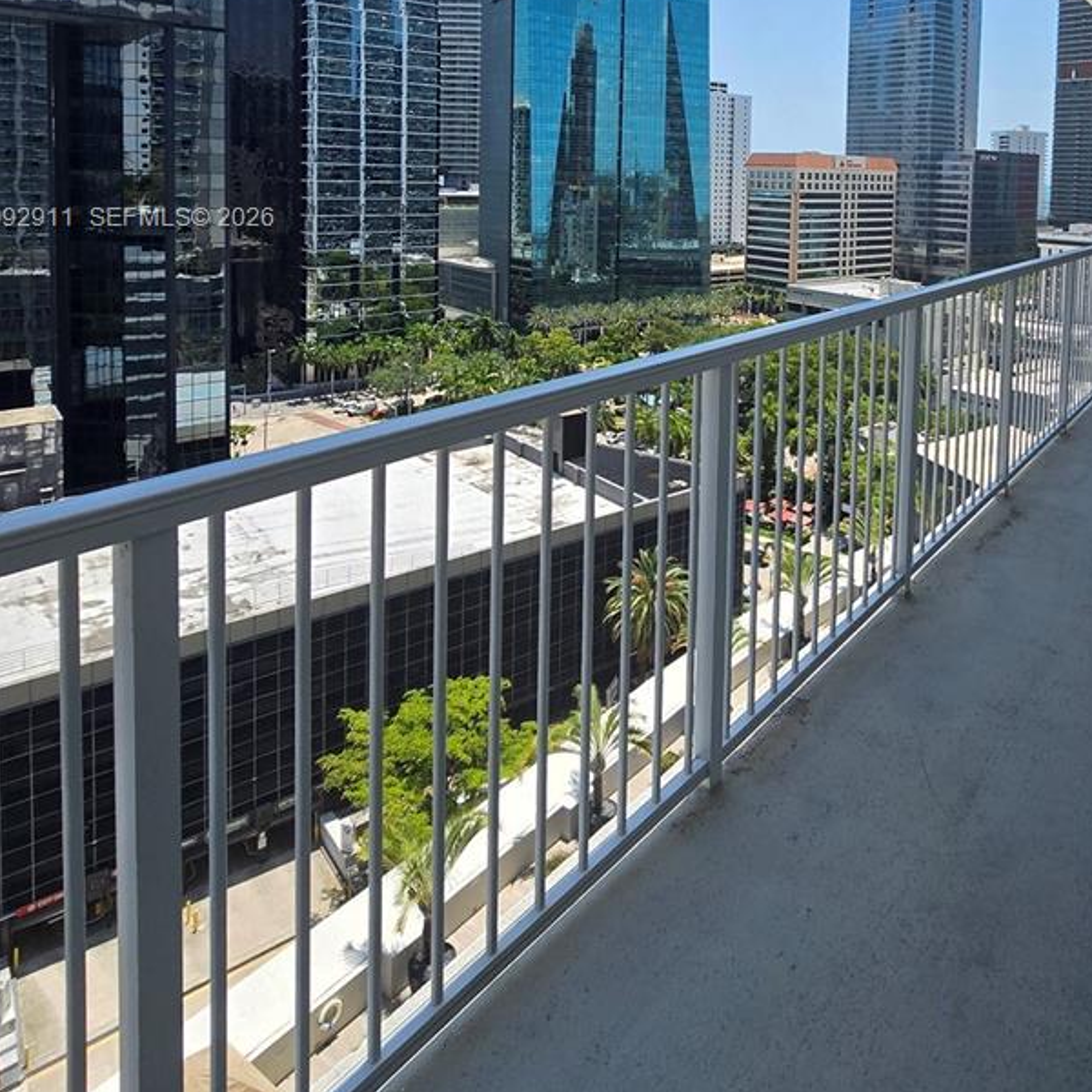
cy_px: 220
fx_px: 821
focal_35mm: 23
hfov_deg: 64.9
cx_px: 757
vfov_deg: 61.7
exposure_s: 1/1889
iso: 50
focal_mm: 2.2
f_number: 2.2
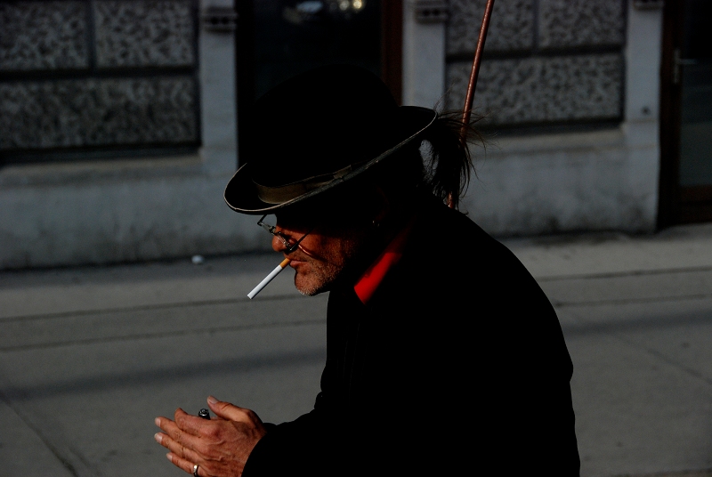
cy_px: 238
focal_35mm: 120
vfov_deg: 11.5
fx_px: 2377
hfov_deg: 17.0
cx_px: 356
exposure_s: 1/500
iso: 400
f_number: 8
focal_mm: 80
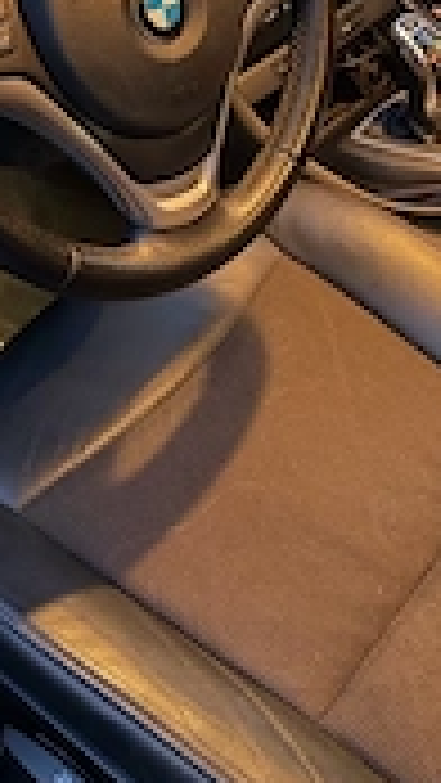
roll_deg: +5.6
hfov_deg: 20.1
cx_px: 243
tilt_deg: -34.8
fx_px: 1246
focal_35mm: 60
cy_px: 126
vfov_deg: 33.6
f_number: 1.78
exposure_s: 1/9
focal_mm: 6.76
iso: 1250
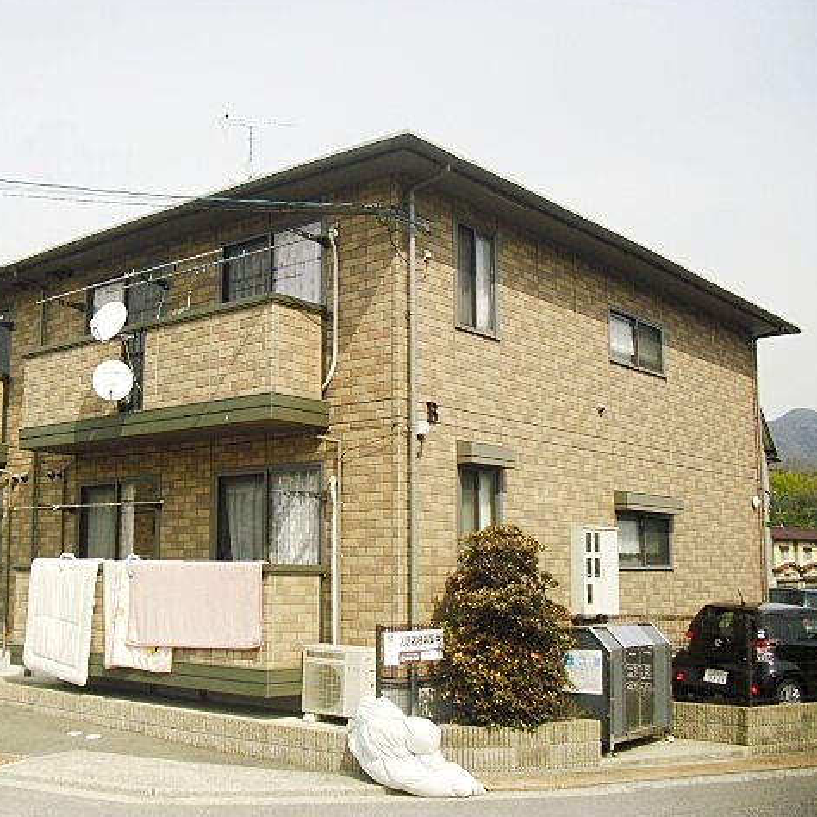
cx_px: 319
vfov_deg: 39.2
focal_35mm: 43
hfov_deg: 39.0
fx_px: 1148
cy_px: 405
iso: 100
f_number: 3.1
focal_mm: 6.3
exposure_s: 1/1250
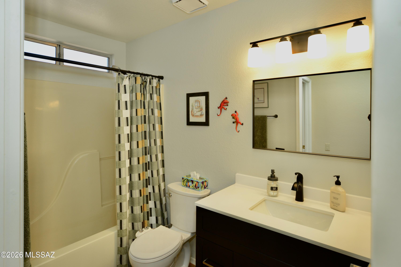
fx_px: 212
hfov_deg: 86.9
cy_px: 134
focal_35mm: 19
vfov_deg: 64.6
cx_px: 200
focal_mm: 19
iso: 800
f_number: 7.1
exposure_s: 1/60
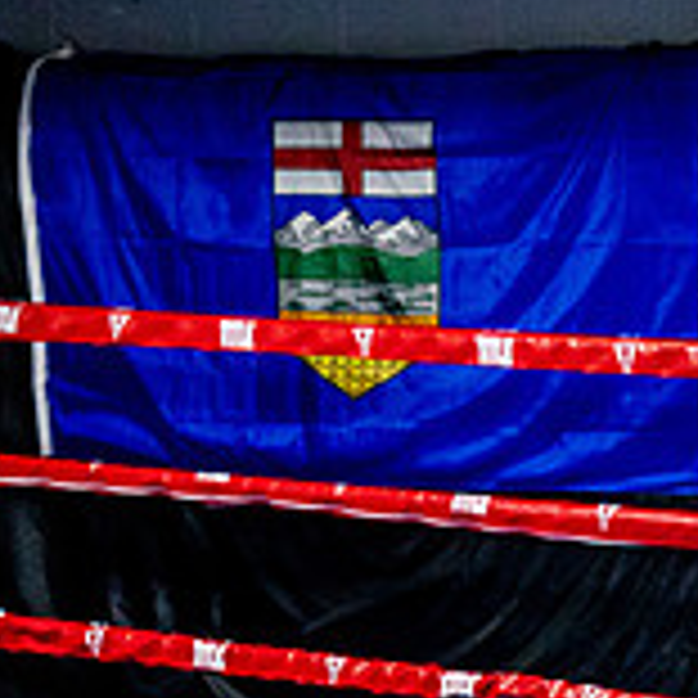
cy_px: 741
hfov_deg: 10.3
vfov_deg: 10.5
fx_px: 3764
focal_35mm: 165
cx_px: 959
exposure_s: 1/800
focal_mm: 35
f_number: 2.8
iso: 5000
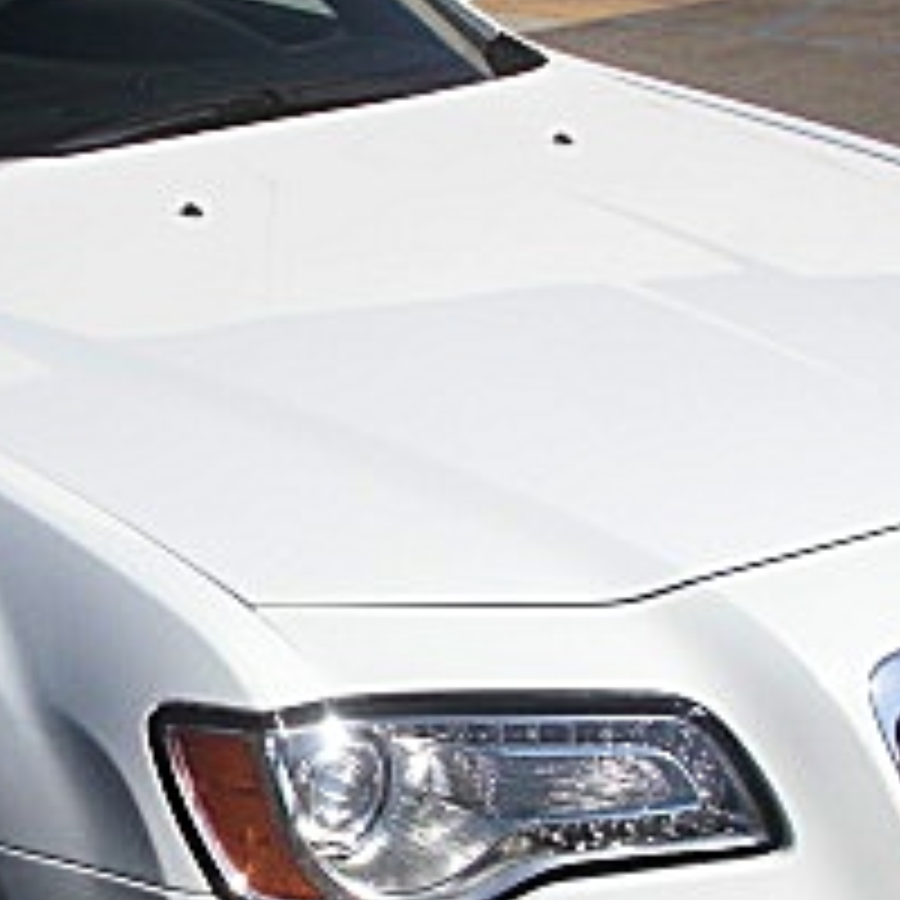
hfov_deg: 16.7
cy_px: 648
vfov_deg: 17.0
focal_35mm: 102
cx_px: 14
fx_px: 3000
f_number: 7.9
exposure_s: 1/250
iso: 50
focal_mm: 6.3
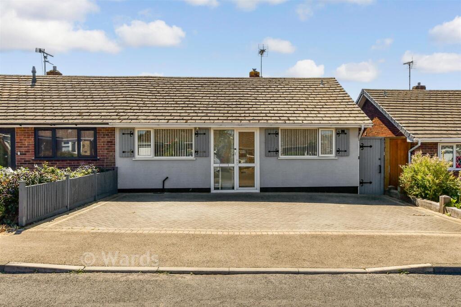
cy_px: 154
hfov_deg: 61.9
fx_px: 384
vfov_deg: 43.6
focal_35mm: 30
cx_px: 230
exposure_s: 1/1250
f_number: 9
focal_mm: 20
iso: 400
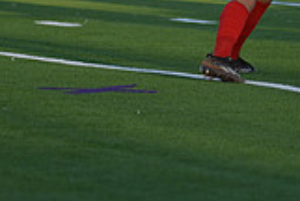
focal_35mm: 719
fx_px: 6003
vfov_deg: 1.9
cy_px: -154
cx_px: 224
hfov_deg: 2.9
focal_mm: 200
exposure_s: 1/1000
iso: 100
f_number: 2.8
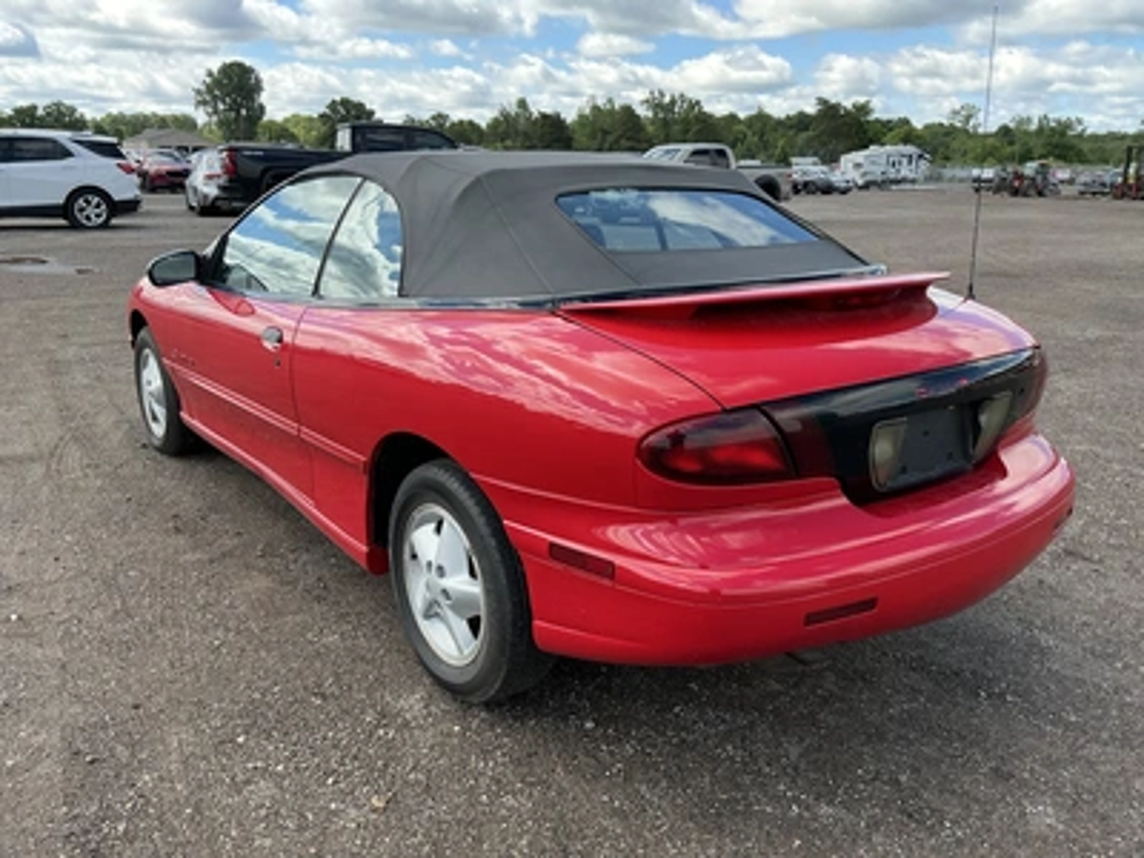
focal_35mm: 28
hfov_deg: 63.4
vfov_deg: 49.7
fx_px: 925
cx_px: 572
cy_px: 429
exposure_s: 1/486
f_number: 1.8
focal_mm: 3
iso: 25
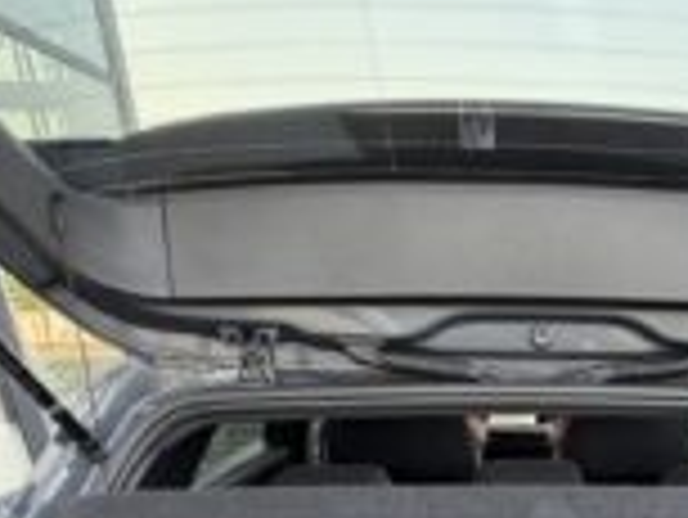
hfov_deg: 51.7
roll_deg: -0.6
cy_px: 563
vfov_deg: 36.7
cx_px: 553
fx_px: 656
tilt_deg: -23.8
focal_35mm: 33
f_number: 2.2
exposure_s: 1/121
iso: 160
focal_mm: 2.22
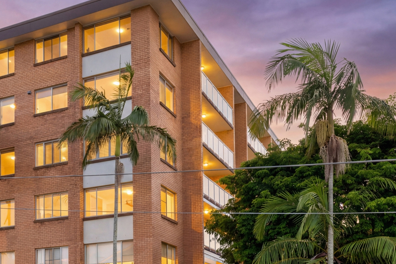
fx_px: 515
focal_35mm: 47
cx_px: 92
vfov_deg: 28.7
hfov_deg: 40.7
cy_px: 164
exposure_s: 1/250
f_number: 8
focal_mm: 29.5
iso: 320
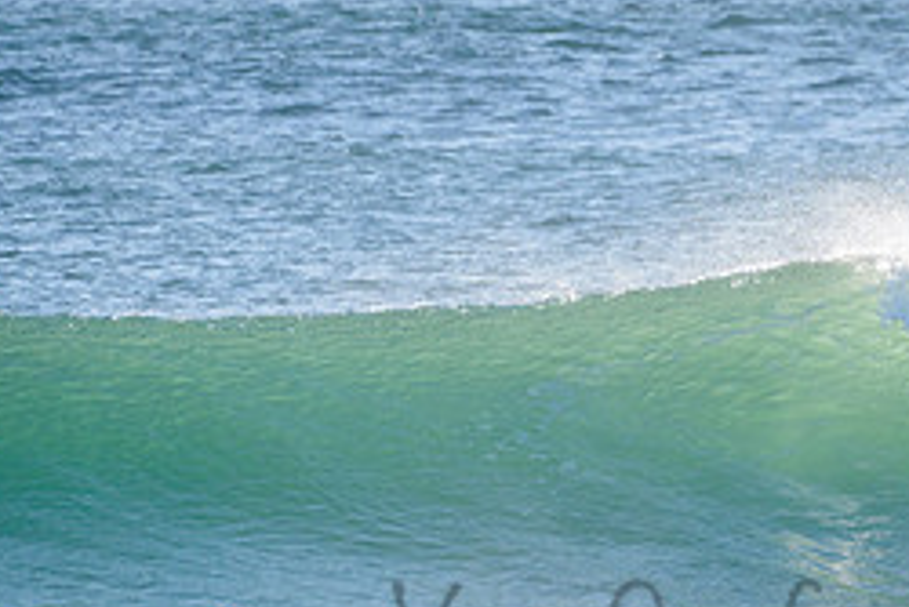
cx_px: 988
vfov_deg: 1.0
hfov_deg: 1.5
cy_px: 458
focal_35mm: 1401
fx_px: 35394
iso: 280
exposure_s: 1/1250
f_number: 5.6
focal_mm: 500
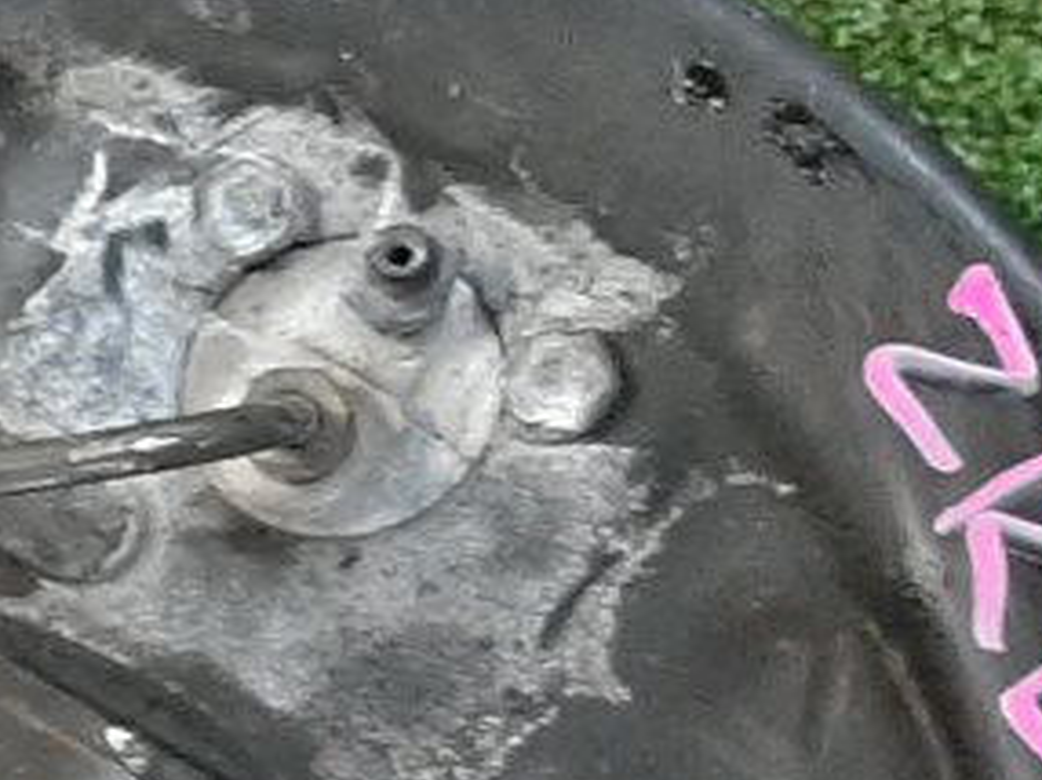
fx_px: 3940
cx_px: -1352
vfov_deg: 11.0
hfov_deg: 12.3
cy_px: 1050
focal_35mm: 131
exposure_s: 1/25
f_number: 1.7
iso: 229
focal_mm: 3.93
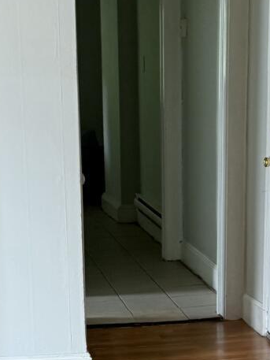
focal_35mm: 105
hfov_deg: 14.1
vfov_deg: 17.8
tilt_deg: -15.7
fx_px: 1091
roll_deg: -2.2
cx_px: 202
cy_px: 439
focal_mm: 6.76
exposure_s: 1/60
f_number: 1.78
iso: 200
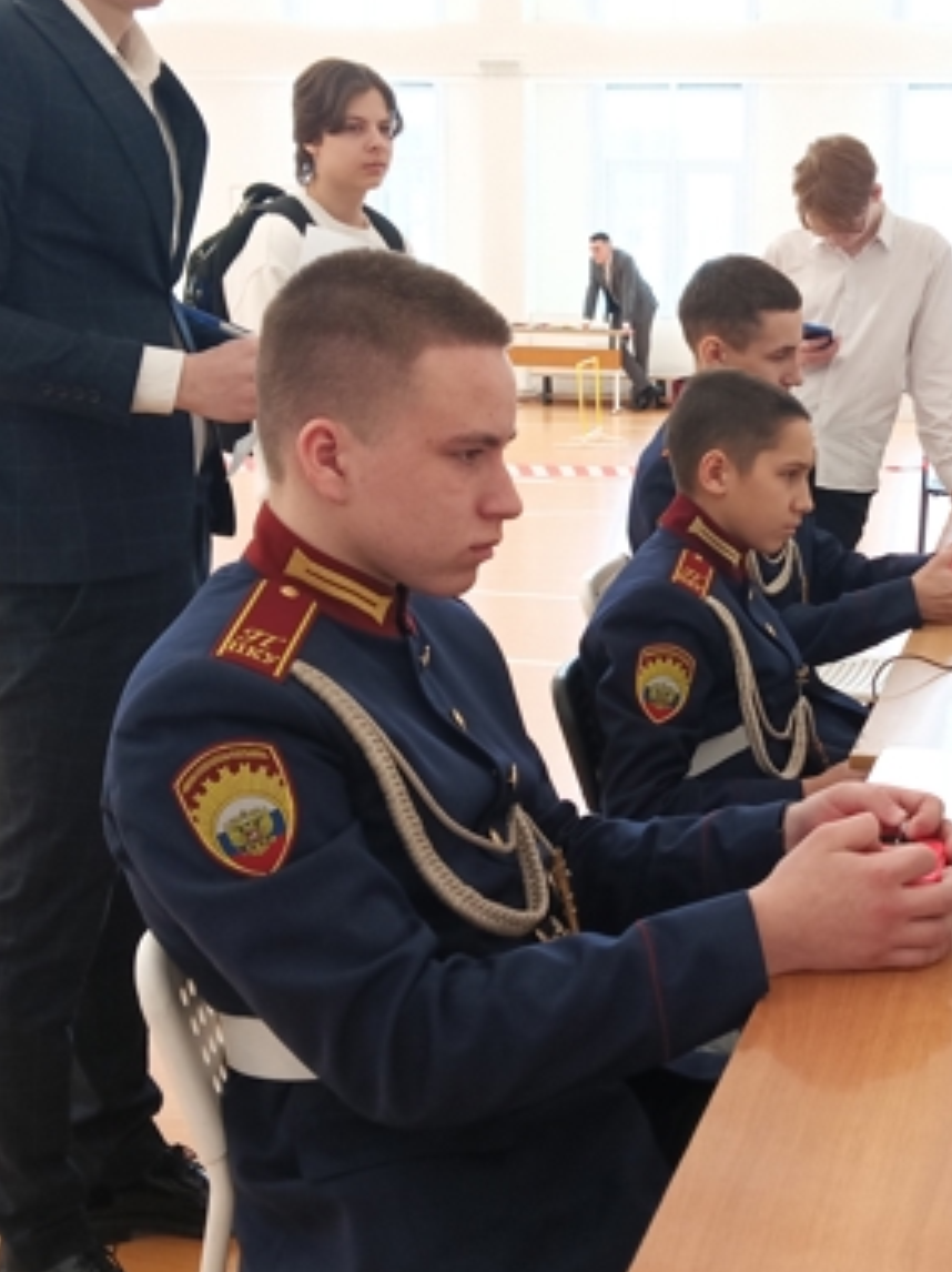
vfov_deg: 40.4
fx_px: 1725
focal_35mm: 47
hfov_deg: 30.3
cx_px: 729
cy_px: 556
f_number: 1.8
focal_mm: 4.05
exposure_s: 1/100
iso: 500
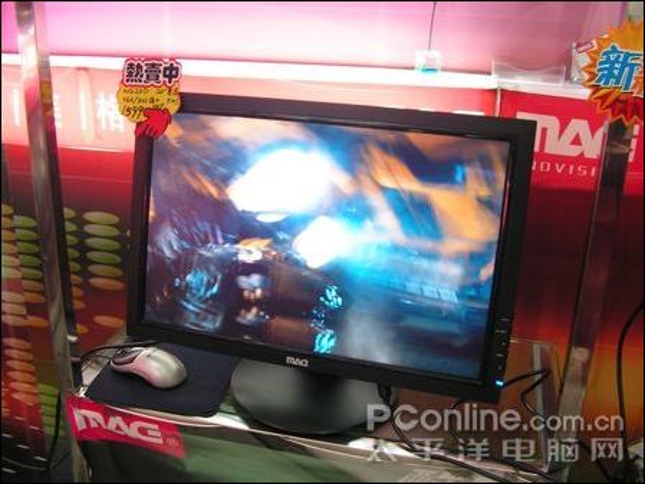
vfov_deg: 39.7
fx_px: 671
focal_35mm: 36
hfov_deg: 51.3
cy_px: 242
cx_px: 322
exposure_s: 1/6
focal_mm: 6
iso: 200
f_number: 3.2
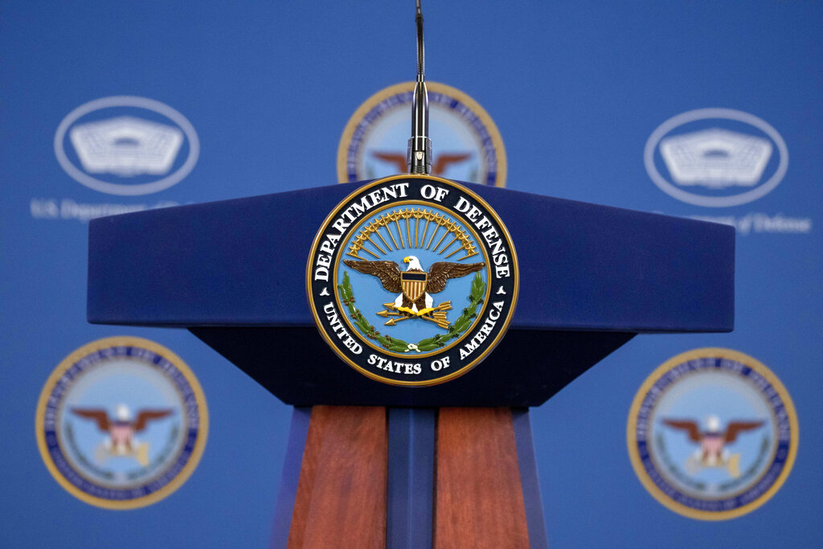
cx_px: 412
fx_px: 5441
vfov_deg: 5.8
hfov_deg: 8.6
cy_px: 274
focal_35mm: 238
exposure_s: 1/320
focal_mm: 238
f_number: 5.6
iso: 5000
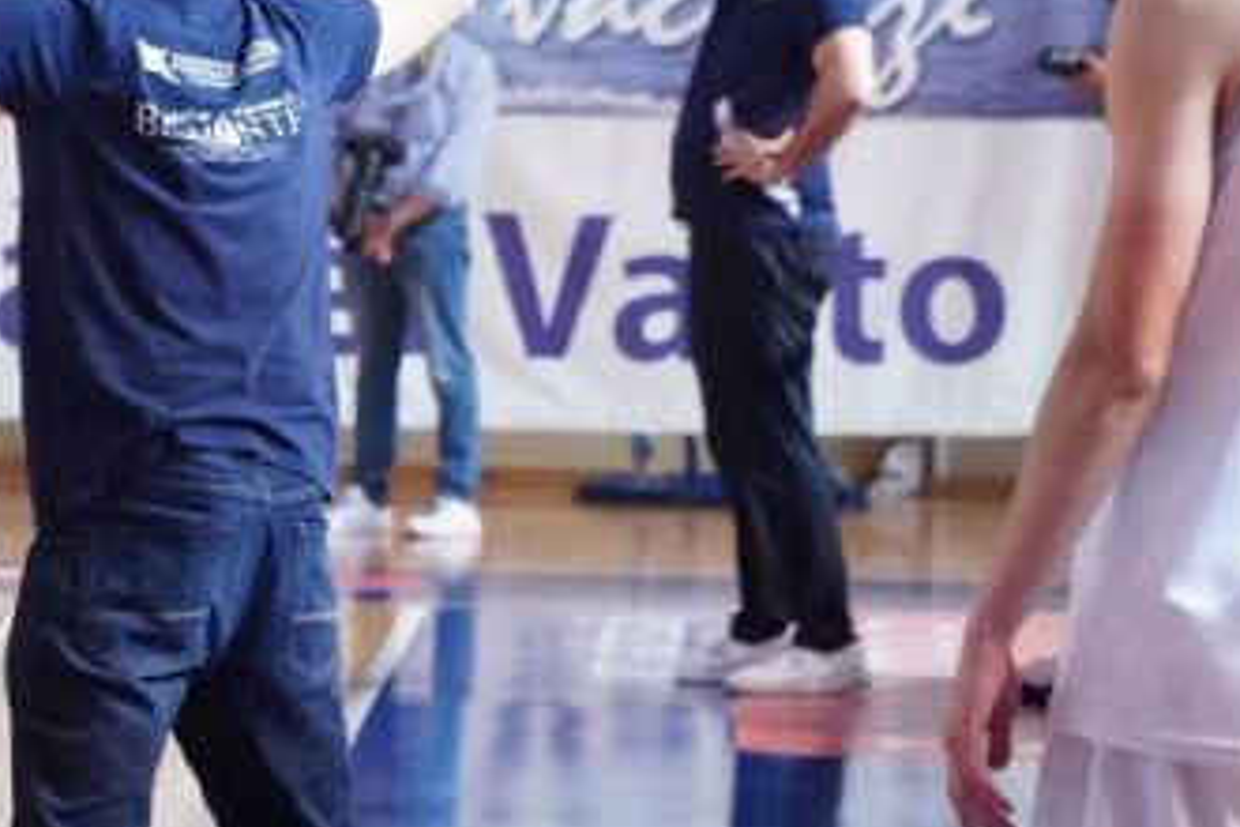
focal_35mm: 331
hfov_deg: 6.2
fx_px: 11408
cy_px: 267
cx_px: 240
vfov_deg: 4.1
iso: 5000
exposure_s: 1/640
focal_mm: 91
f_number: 4
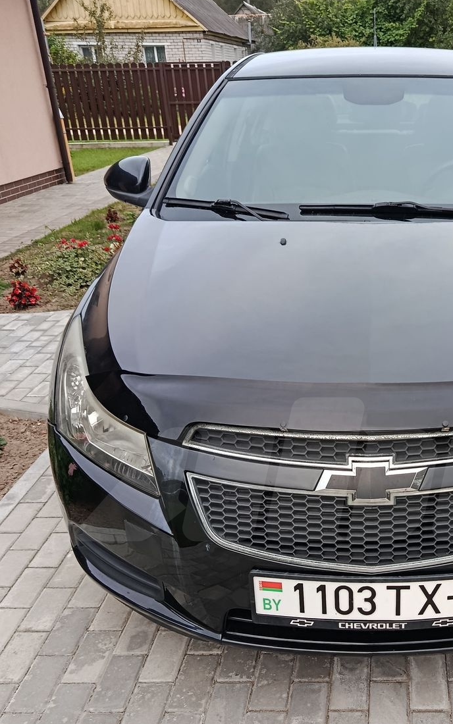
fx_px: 730
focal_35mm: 37
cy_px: 470
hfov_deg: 33.1
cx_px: 384
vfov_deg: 51.9
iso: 214
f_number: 1.7
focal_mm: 5.24
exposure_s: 1/100
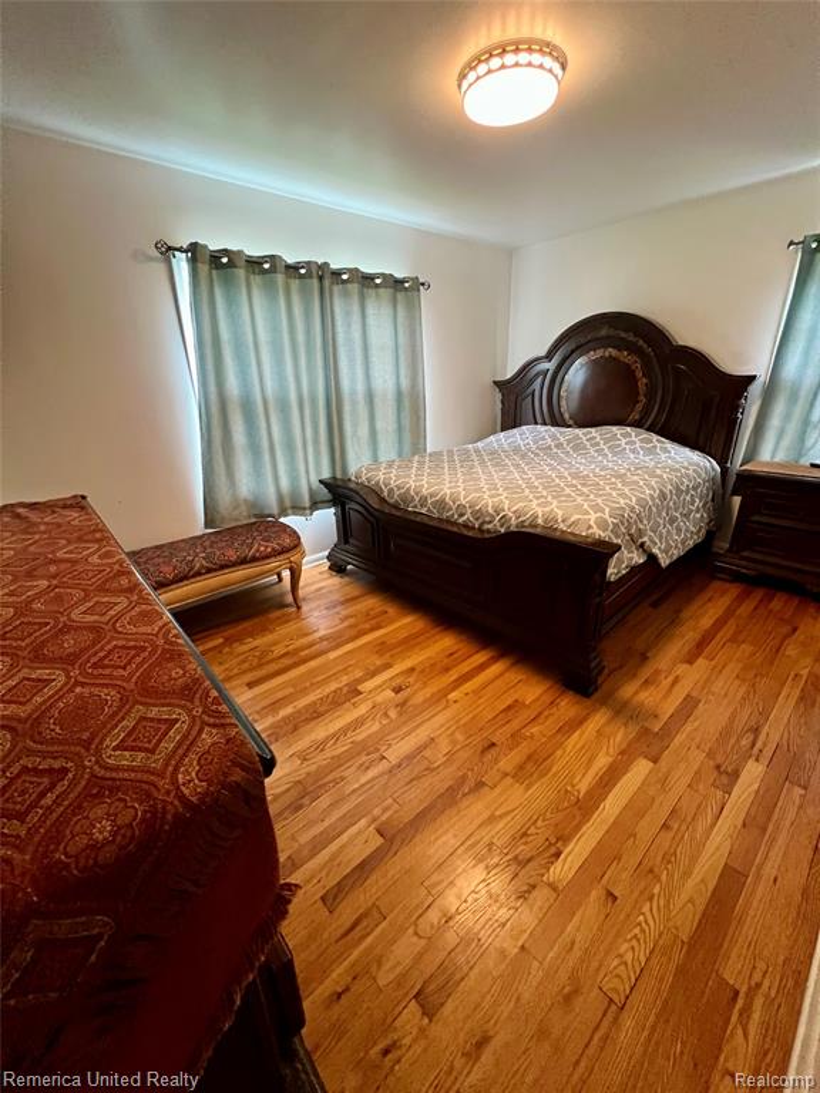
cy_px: 546
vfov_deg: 106.2
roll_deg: +1.9
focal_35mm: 13
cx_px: 410
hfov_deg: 89.9
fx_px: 411
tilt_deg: -19.9
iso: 500
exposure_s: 1/60
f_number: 1.8
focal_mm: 1.57
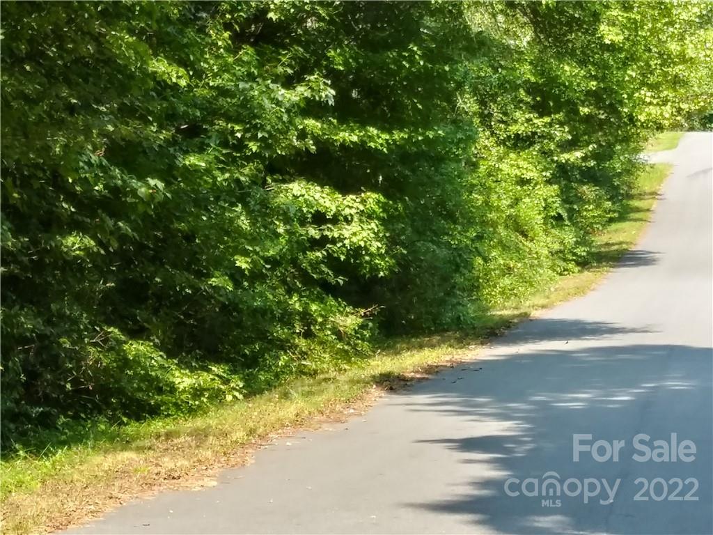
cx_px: 356
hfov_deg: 18.2
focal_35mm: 108
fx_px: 2225
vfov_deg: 13.7
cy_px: 268
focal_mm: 3.7
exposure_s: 1/125
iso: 50
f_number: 2.2
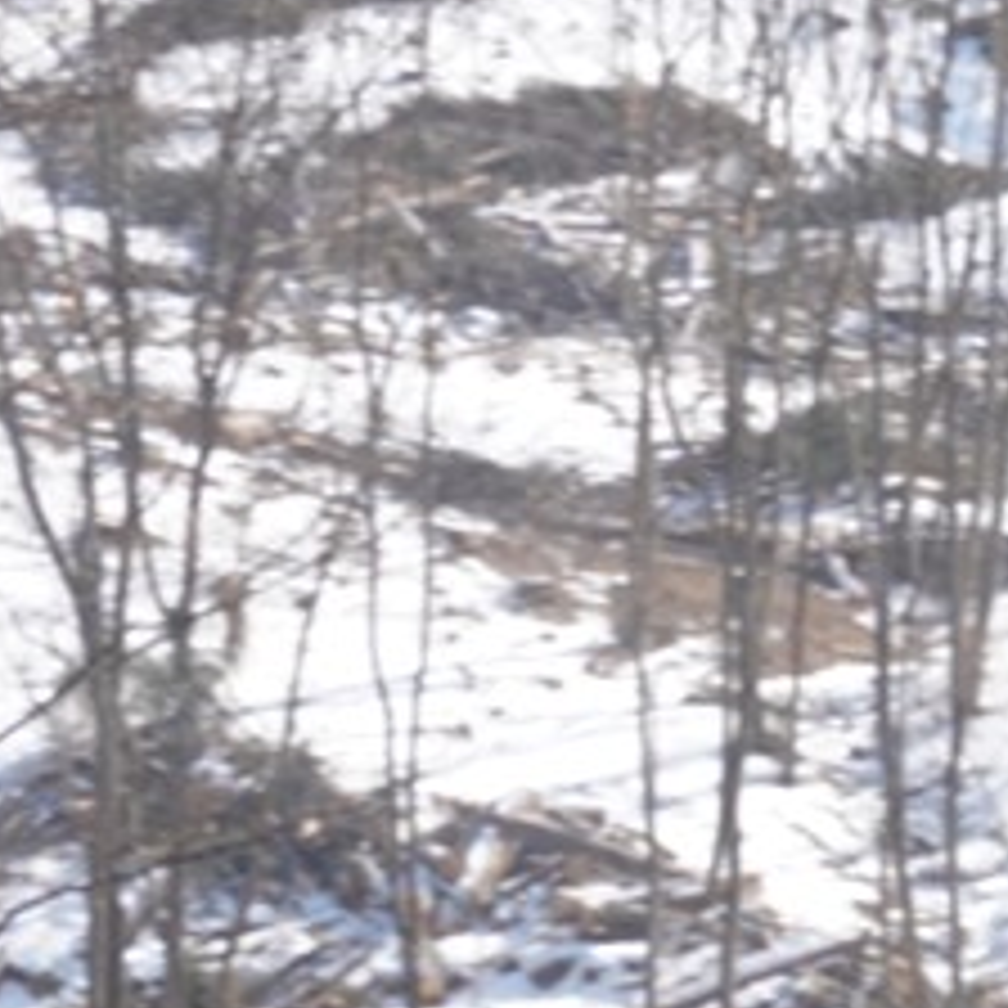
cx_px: 2434
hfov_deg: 6.6
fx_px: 8236
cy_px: 986
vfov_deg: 7.0
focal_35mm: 250
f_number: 13
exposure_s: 1/100
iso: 200
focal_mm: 33
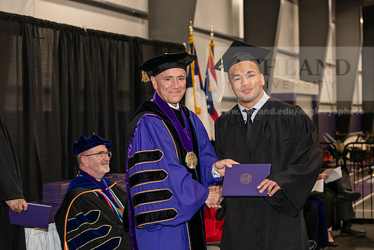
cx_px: 187
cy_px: 125
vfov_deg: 19.5
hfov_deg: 28.8
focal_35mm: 70
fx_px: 727
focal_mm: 70
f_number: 5
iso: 2500
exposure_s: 1/200
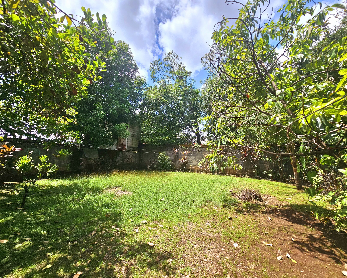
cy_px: 140
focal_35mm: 14
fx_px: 144
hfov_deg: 100.5
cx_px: 187
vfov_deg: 88.0
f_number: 2.2
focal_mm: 2.2
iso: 50
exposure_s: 1/2000
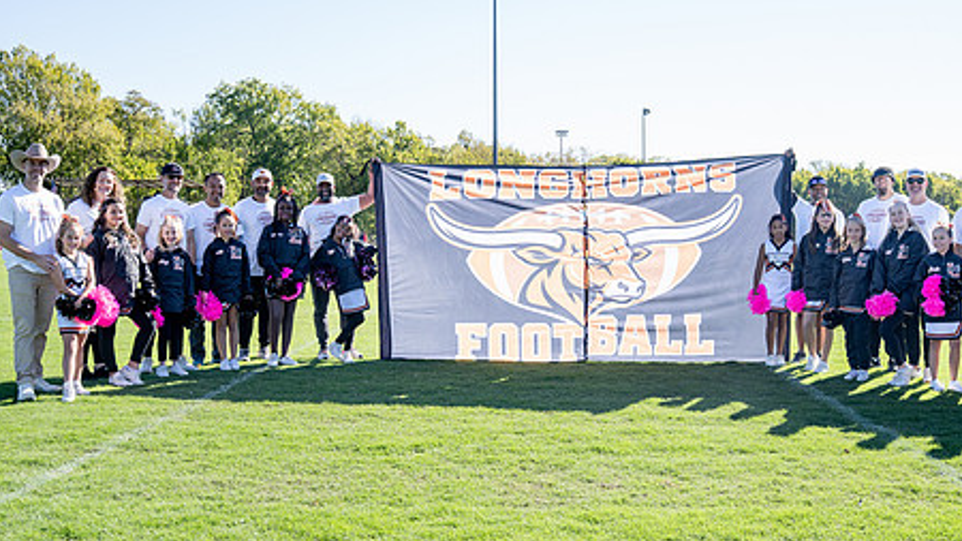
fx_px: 995
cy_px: 295
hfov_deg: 51.4
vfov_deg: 30.4
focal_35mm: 39
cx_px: 557
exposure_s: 1/1250
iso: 400
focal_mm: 24
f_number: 4
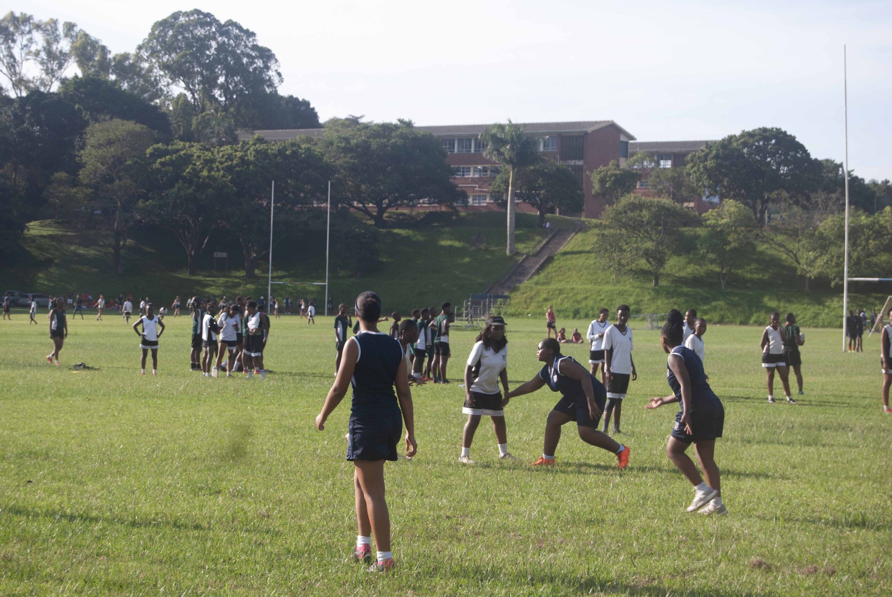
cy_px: 298
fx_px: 2047
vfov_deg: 16.6
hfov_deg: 24.6
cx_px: 446
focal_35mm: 82
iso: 100
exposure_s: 1/160
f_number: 6.3
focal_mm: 55
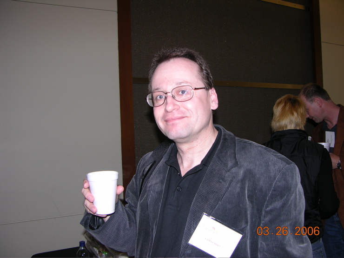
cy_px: 129
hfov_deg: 52.6
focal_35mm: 35
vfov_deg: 40.7
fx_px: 348
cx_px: 172
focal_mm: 8.9
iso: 50
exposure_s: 1/60.1
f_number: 2.8
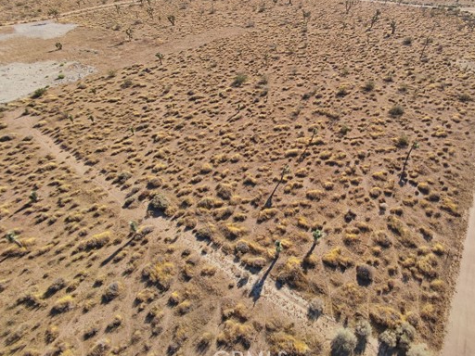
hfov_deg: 80.9
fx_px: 274
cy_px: 150
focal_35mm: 20
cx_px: 281
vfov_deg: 65.6
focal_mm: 16
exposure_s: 1/1602
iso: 102
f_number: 2.55
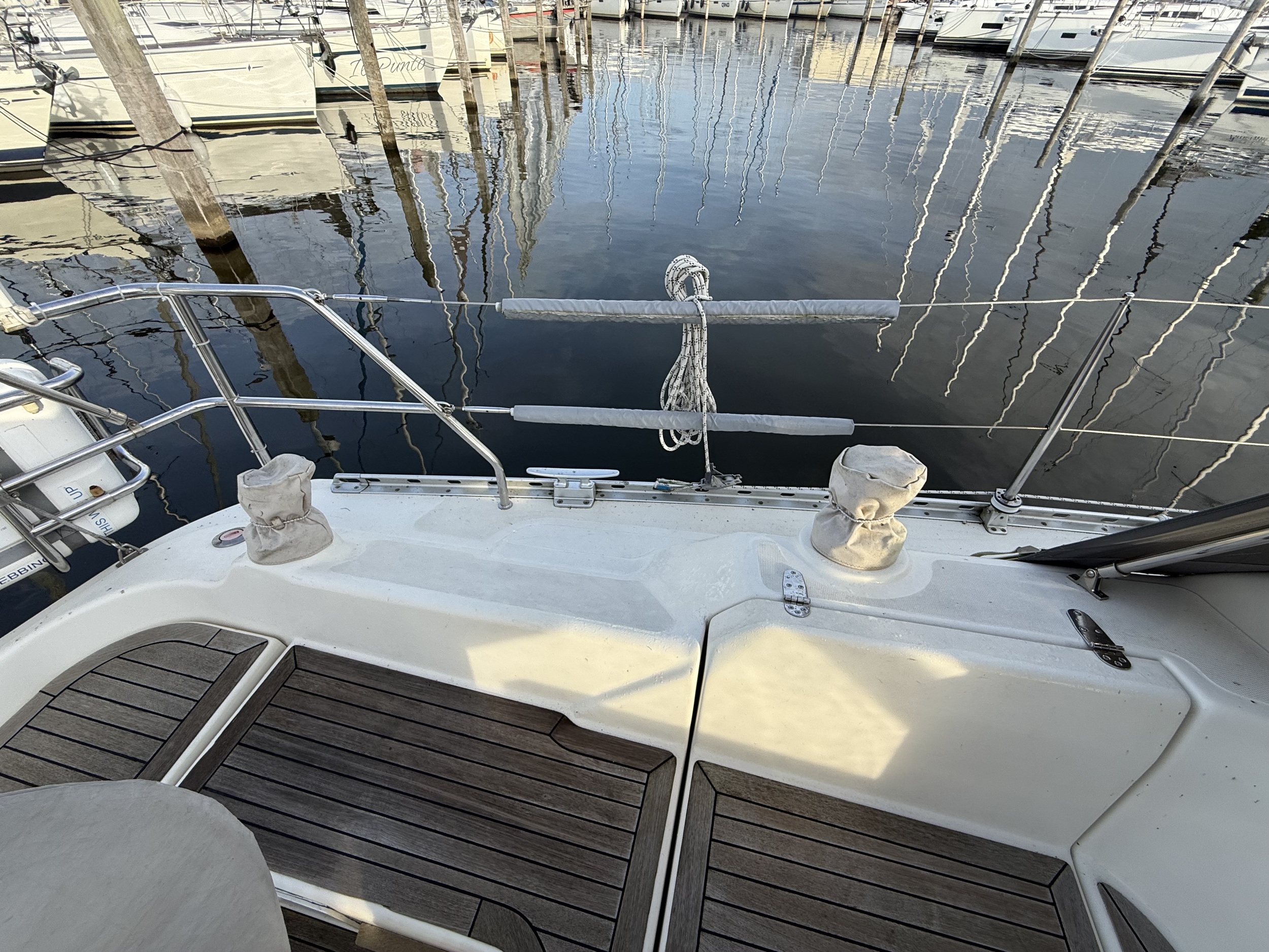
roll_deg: -1.8
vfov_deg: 85.7
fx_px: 513
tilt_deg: -44.6
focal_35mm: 14
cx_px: 634
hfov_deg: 102.1
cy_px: 476
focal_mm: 2.22
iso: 50
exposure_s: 1/751
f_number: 2.2
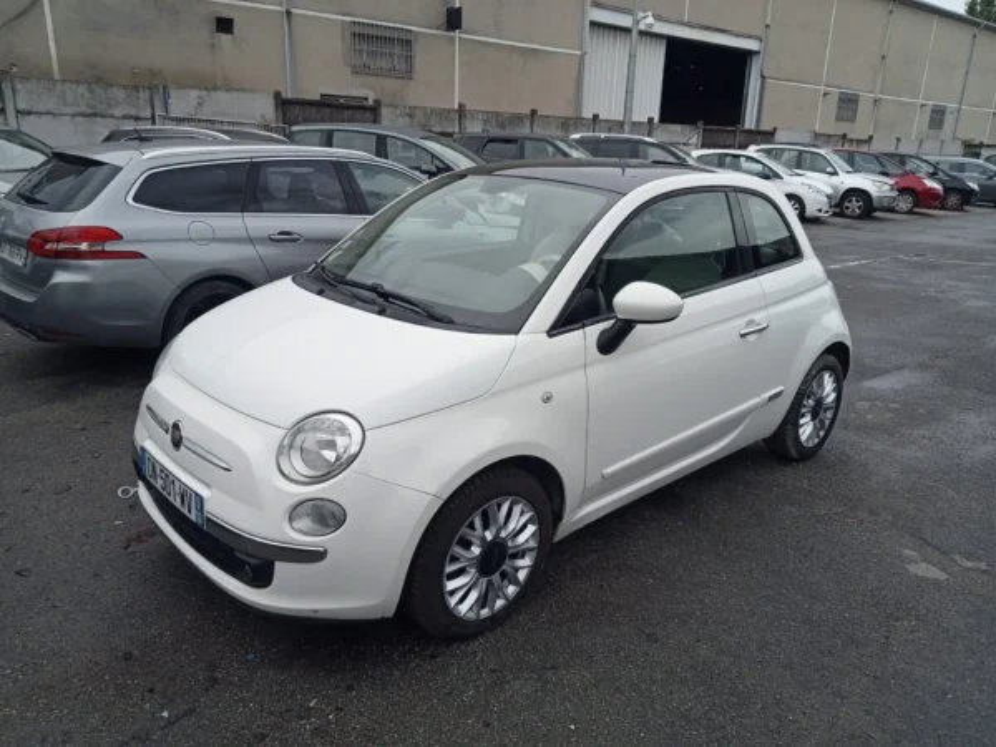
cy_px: 374
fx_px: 806
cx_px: 498
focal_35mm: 28
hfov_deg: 63.4
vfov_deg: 49.7
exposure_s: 1/539
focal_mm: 3.46
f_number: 2.2
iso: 100
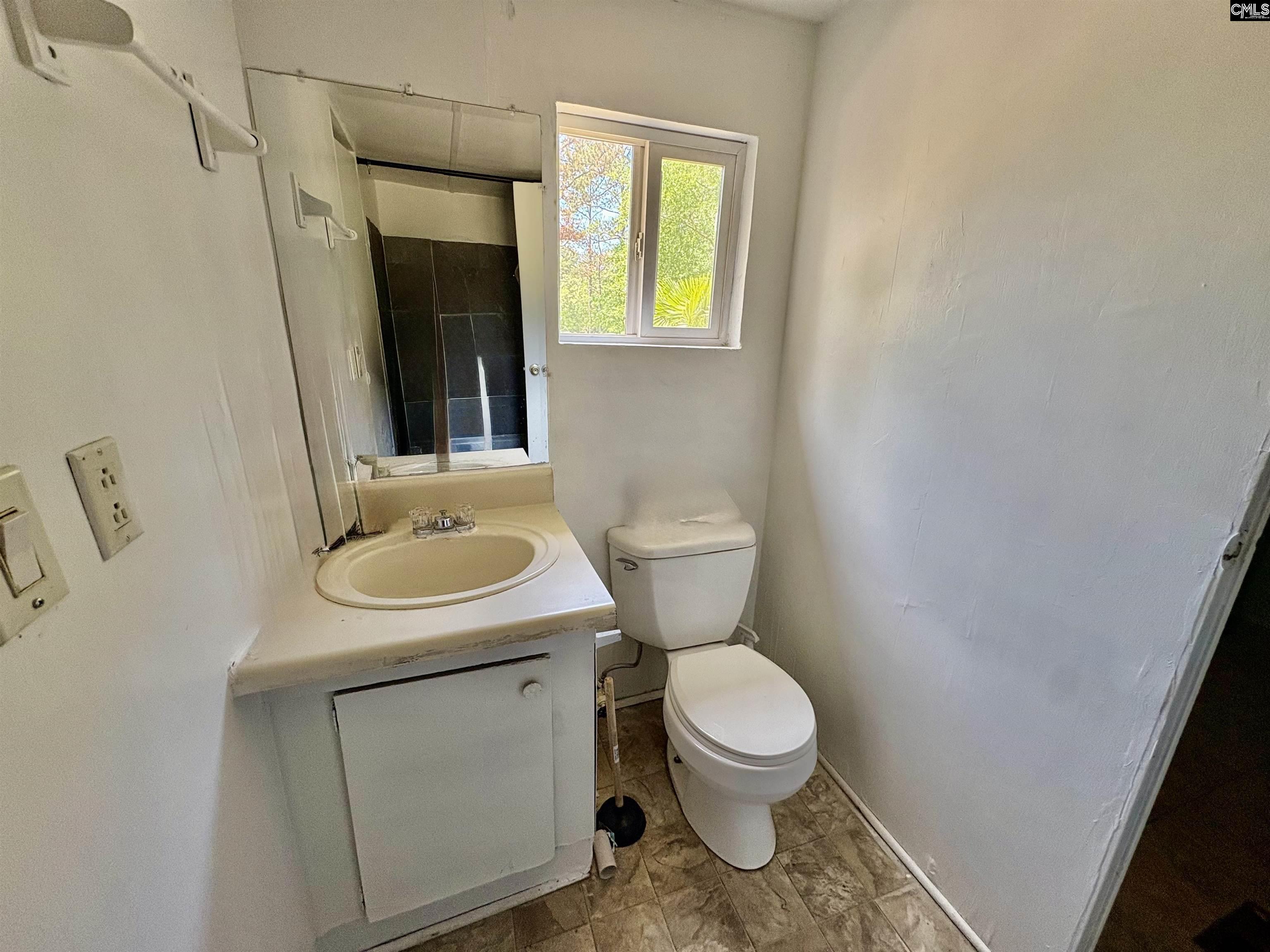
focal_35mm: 14
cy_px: 476
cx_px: 635
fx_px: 514
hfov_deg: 102.1
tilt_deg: -16.6
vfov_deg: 85.7
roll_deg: -1.2
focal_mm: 2.22
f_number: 2.2
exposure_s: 1/99
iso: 200
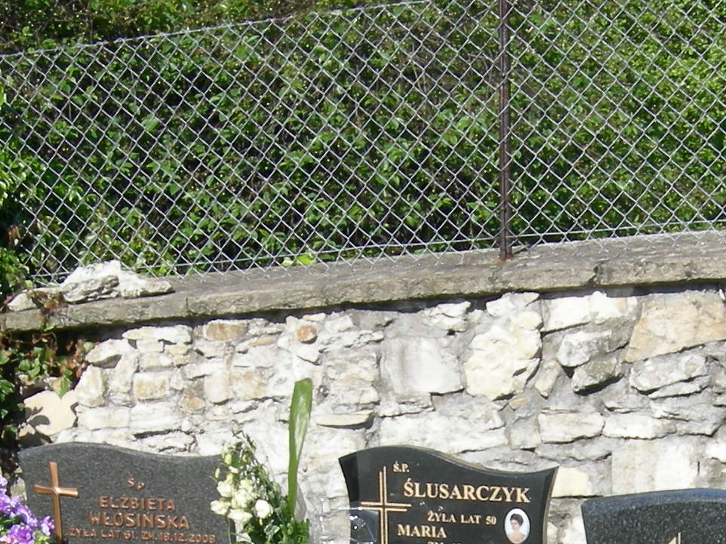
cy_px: 635
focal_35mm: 97
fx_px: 2034
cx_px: 495
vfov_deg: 14.8
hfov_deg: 20.2
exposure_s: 1/266
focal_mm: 7.5
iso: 64
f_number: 6
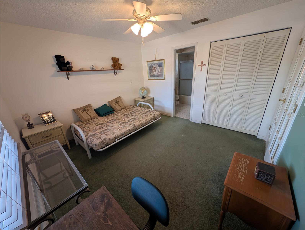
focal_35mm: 12
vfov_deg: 94.6
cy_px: 115
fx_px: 106
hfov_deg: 110.5
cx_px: 152
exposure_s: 1/40
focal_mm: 2.23
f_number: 1.95
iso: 53
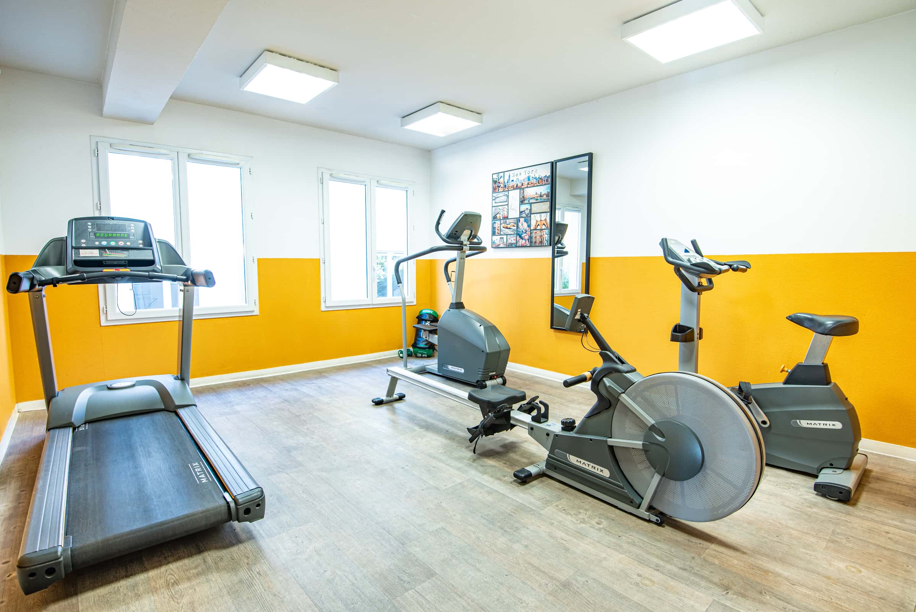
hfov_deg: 90.0
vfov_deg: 67.4
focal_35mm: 18
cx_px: 458
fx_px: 458
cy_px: 306
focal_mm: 18
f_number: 7.1
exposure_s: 1/6
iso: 200
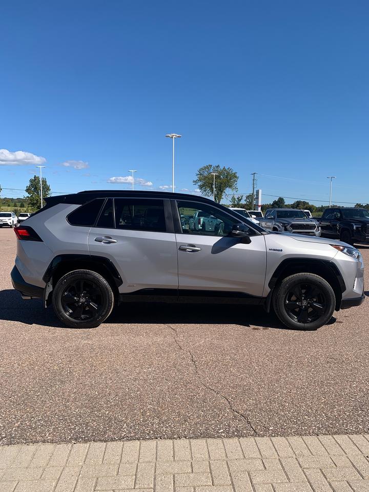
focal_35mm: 26
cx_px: 184
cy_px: 246
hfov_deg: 53.1
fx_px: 370
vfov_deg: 67.3
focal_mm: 4.25
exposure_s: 1/2364
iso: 25
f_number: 1.8
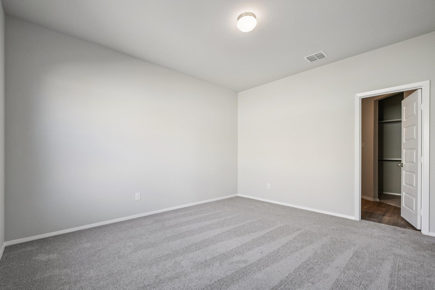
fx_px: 181
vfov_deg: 77.3
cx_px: 218
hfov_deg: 100.4
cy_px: 145
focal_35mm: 15
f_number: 8
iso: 400
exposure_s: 1/60
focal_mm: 10
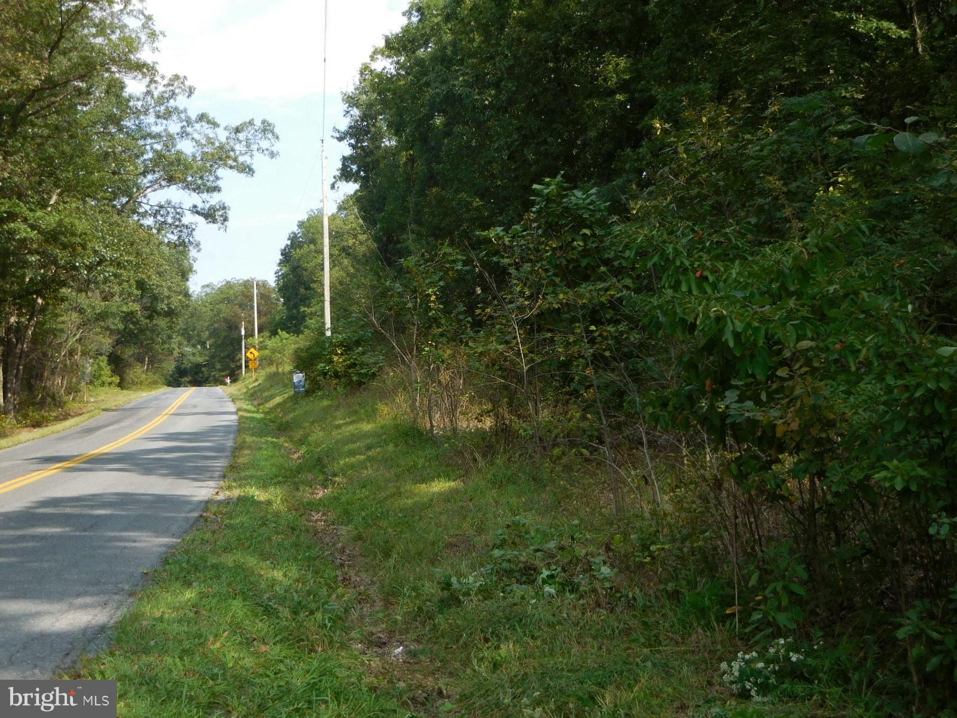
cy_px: 359
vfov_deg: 28.0
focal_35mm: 52
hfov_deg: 36.8
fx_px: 1438
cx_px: 478
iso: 125
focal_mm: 9.4
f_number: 4.3
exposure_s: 1/400
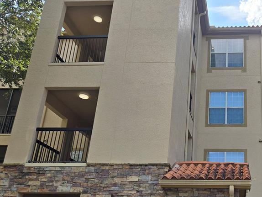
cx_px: 212
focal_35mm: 41
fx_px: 310
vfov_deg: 34.9
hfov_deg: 43.5
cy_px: 130
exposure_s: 1/1746
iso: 25
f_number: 1.8
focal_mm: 5.4
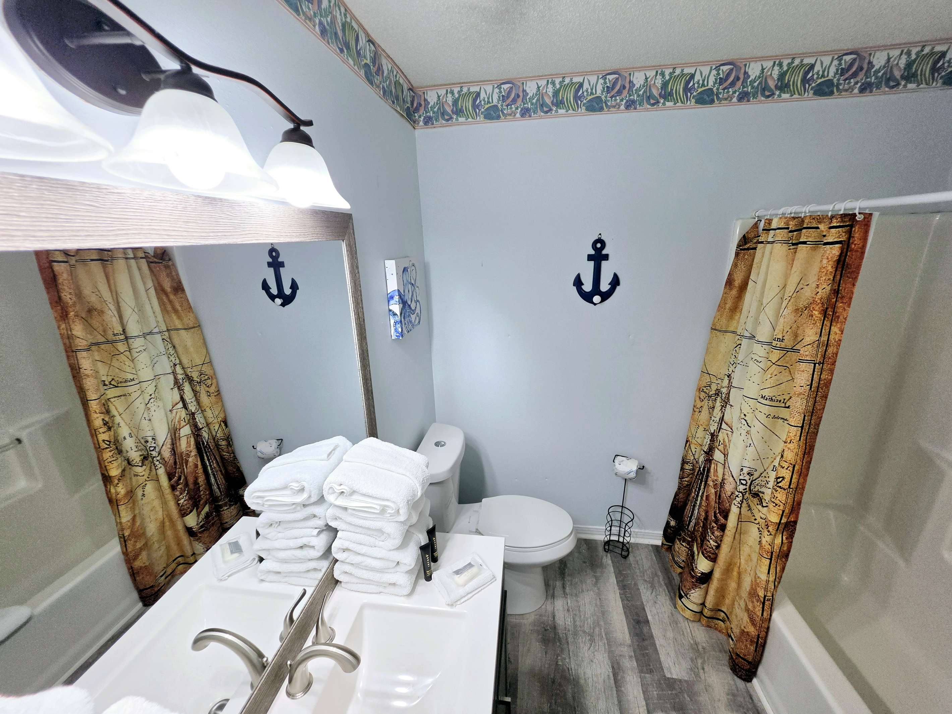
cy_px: 357
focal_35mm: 13
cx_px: 476
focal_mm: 2.2
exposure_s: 1/120
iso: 50
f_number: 1.9
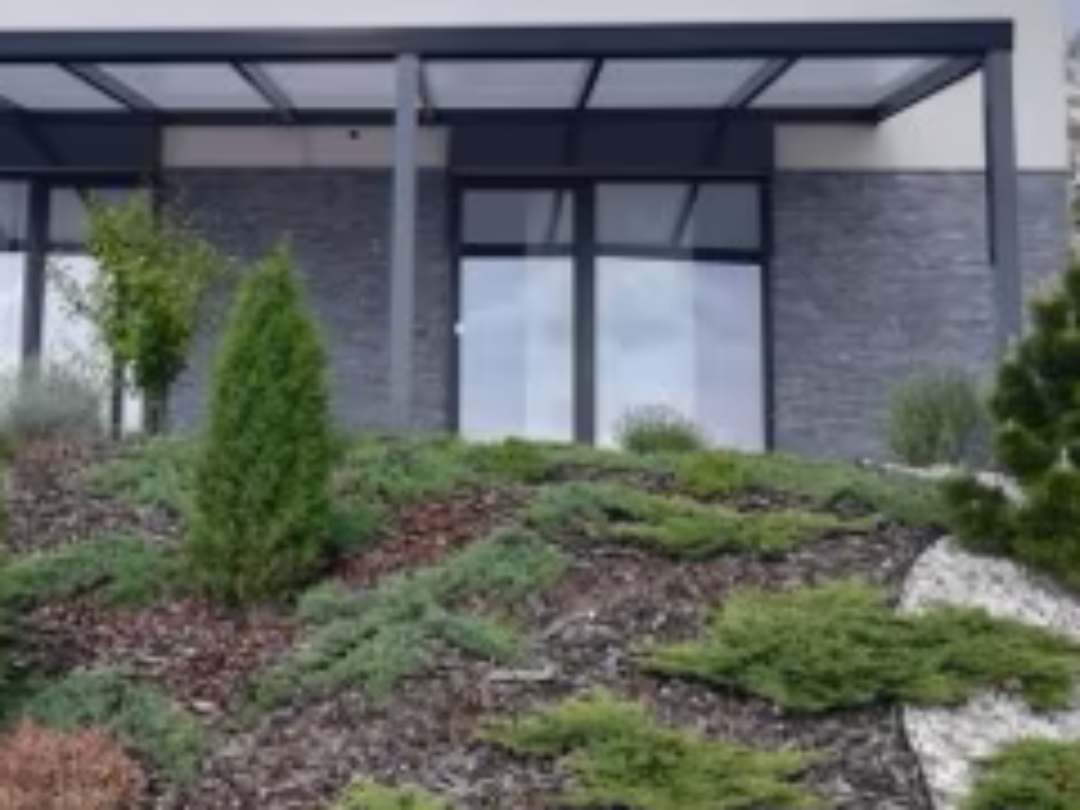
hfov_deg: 35.7
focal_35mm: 52
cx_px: 225
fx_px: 1622
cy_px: 256
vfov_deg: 27.8
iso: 50
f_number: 2.2
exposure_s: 1/719
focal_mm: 3.83
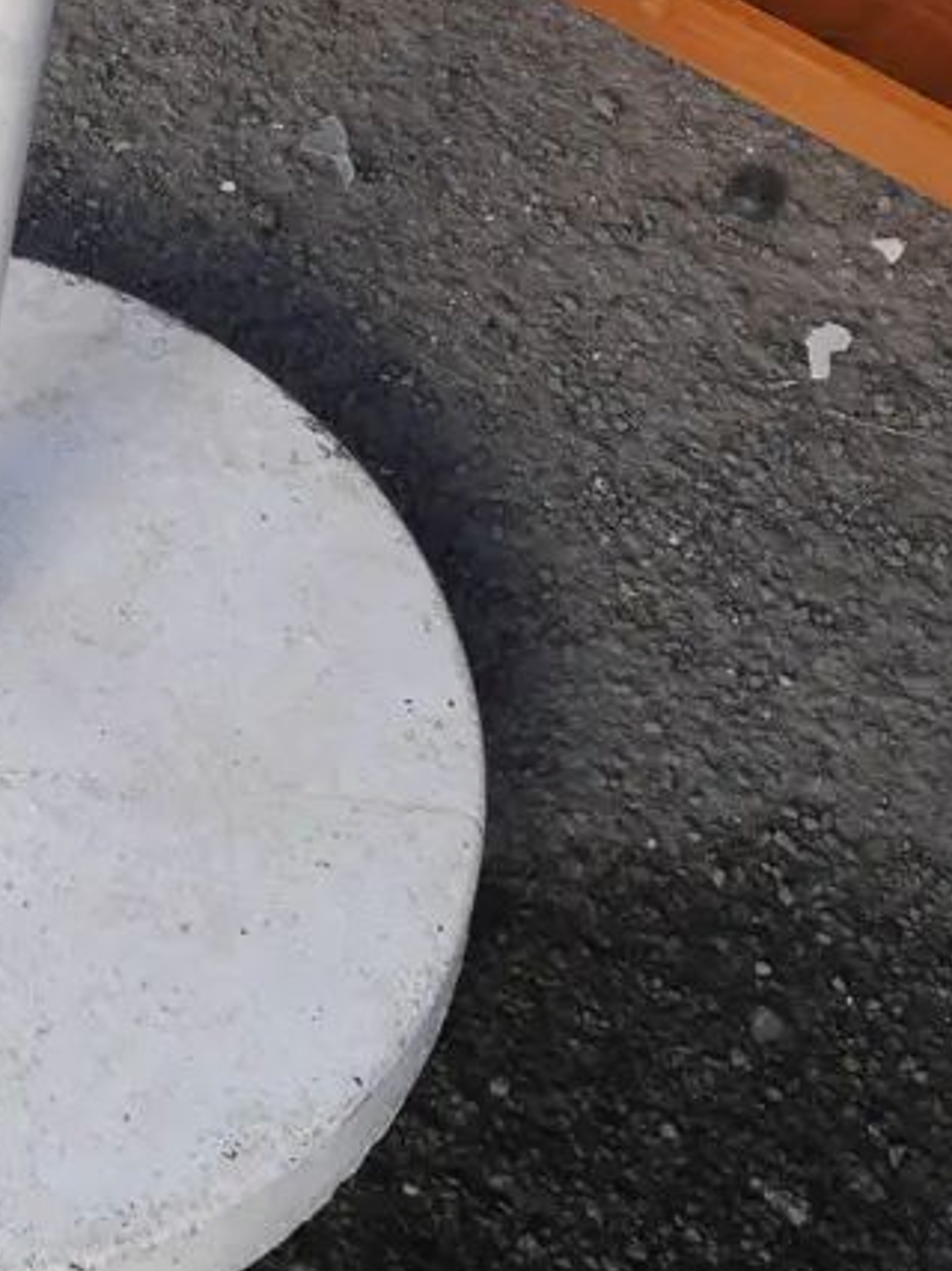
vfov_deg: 25.6
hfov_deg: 19.9
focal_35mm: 72
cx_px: 27
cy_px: -18
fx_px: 2641
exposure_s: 1/250
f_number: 6.3
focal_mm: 15
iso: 200
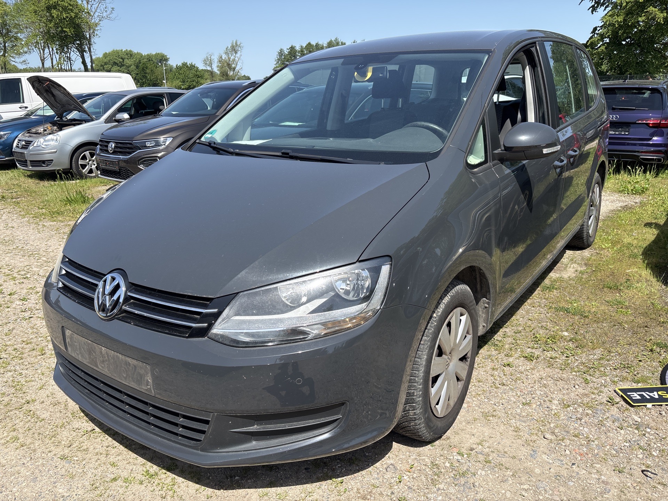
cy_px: 250
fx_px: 502
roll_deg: +1.3
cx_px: 334
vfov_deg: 53.1
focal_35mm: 26
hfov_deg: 67.3
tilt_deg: -16.3
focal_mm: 5.96
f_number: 1.6
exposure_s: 1/2062
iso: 50
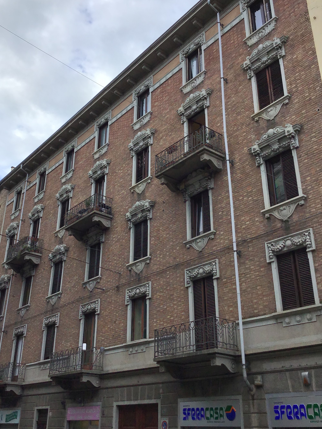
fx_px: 471
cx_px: 127
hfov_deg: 37.6
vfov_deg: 48.8
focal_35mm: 38
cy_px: 185
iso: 25
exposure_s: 1/612
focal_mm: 3.3
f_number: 2.4
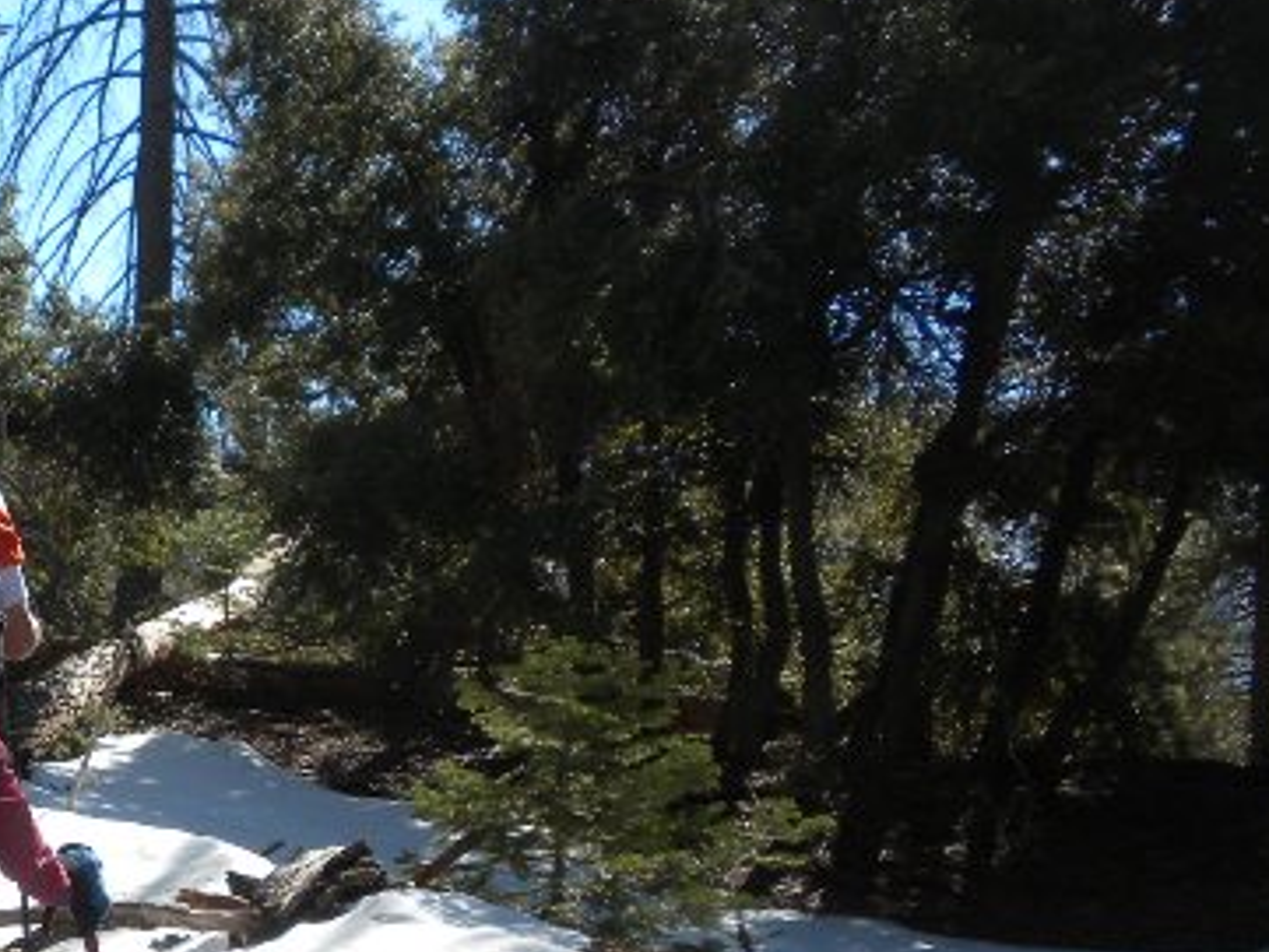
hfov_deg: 23.3
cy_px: 862
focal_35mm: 80
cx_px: -14
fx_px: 2934
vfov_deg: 18.1
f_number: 3.5
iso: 64
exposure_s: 1/385
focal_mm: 6.6
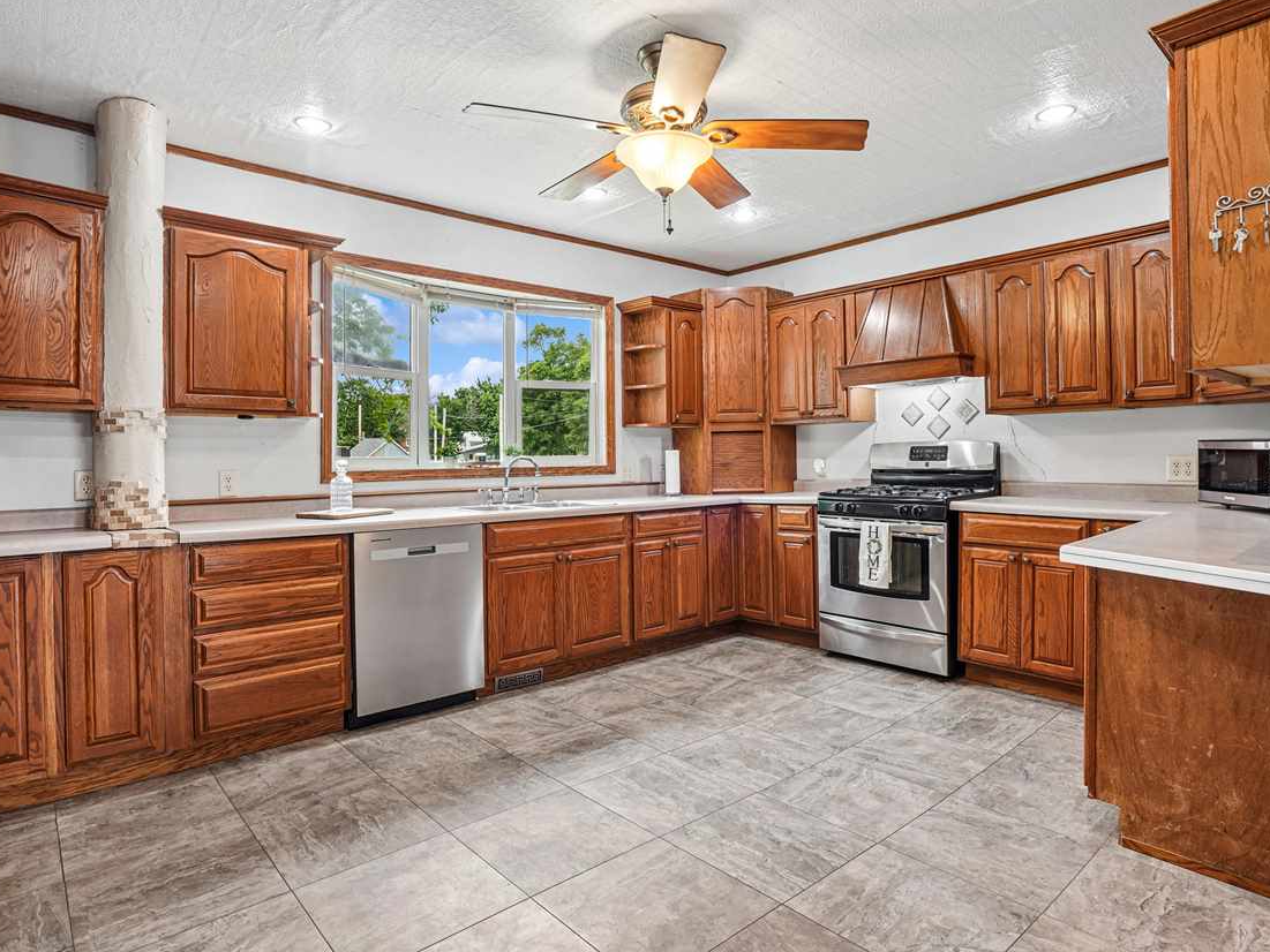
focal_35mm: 19
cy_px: 466
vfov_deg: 68.7
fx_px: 697
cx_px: 646
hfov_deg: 84.6
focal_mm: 17
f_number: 9
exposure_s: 1/8
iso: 400
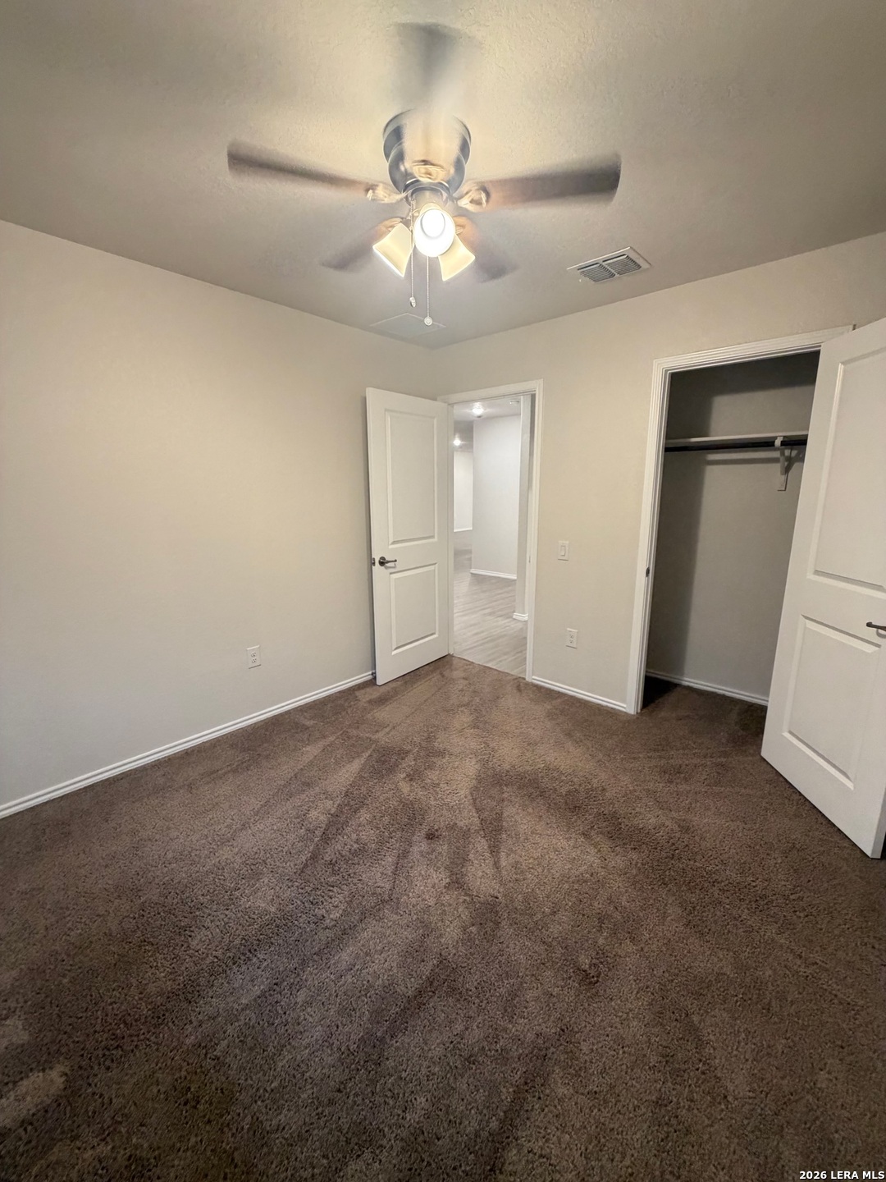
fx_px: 478
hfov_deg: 85.7
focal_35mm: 14
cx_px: 443
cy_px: 591
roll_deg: +0.3
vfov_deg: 102.1
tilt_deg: -12.4
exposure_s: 1/60
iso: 400
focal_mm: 2.22
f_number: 2.2
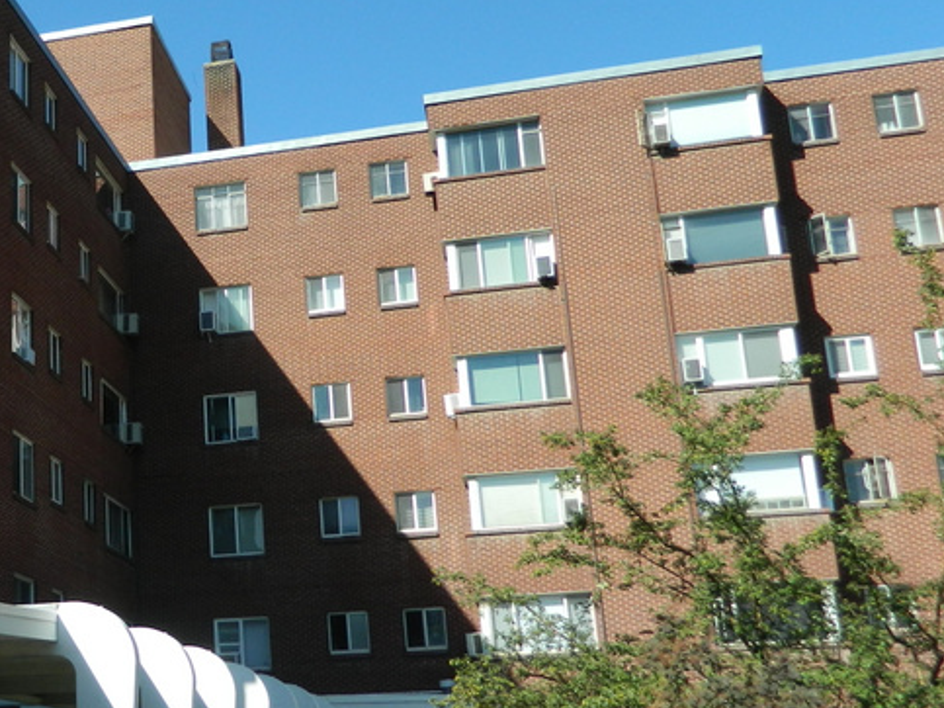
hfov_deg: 33.7
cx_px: 45
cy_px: 399
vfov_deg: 27.5
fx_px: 1445
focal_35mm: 53
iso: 80
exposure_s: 1/800
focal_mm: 4.5
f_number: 3.1
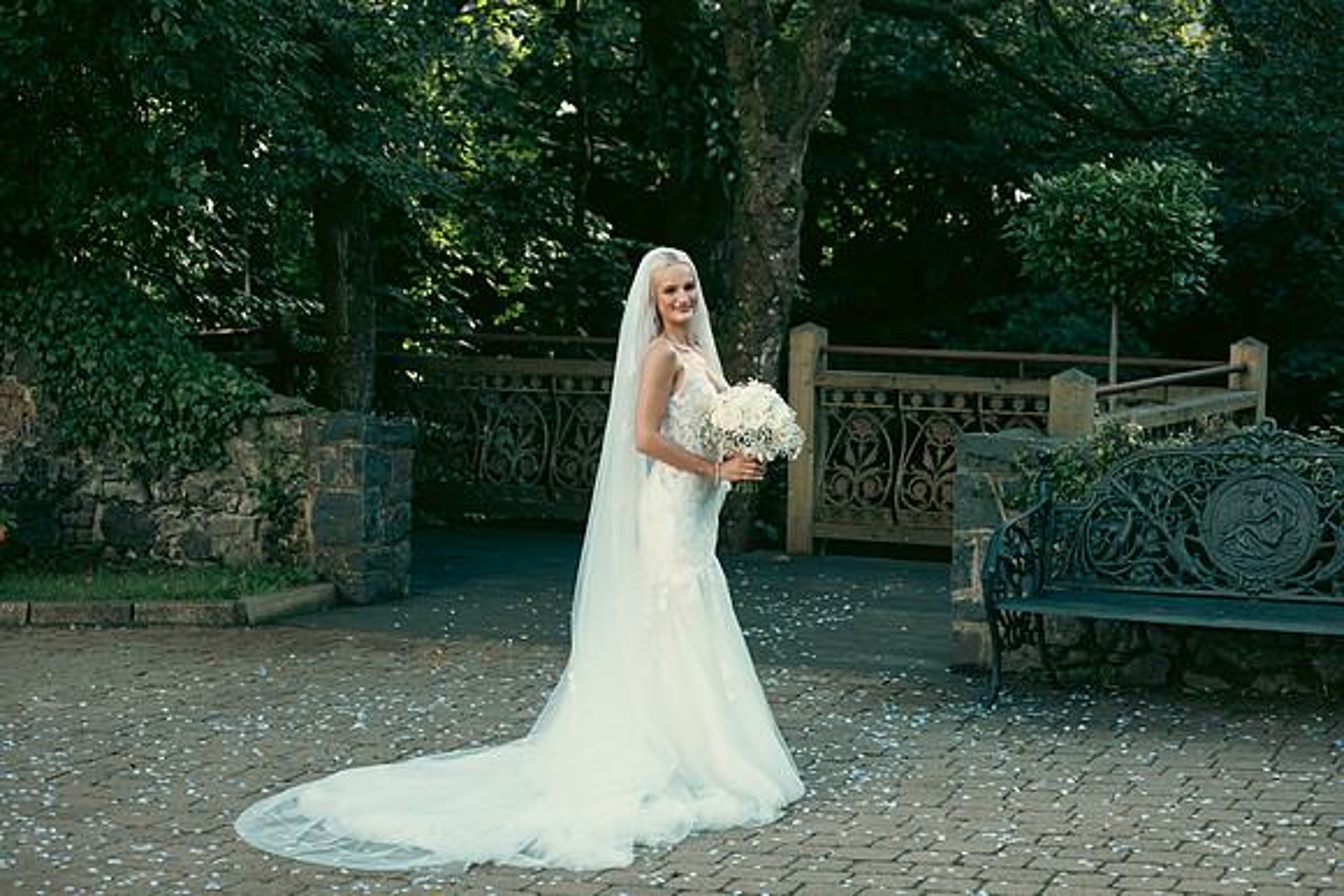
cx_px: 672
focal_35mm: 80
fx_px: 2987
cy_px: 448
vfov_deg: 17.1
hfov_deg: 25.4
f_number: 3.5
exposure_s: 1/200
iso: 160
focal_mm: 80
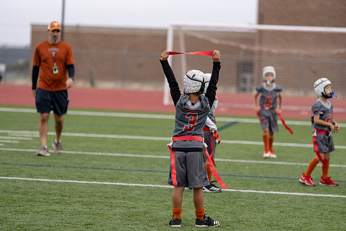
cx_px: 173
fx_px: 1365
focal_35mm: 142
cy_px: 116
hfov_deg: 14.4
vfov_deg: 9.7
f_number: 2.8
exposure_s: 1/1000
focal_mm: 142
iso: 500
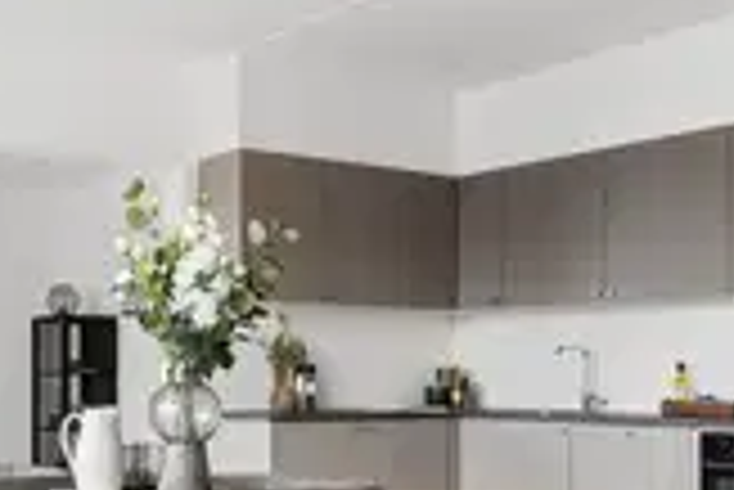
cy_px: 423
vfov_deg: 24.5
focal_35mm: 54
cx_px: 149
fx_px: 1102
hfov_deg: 35.7
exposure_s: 1/40
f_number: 8
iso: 200
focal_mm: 14
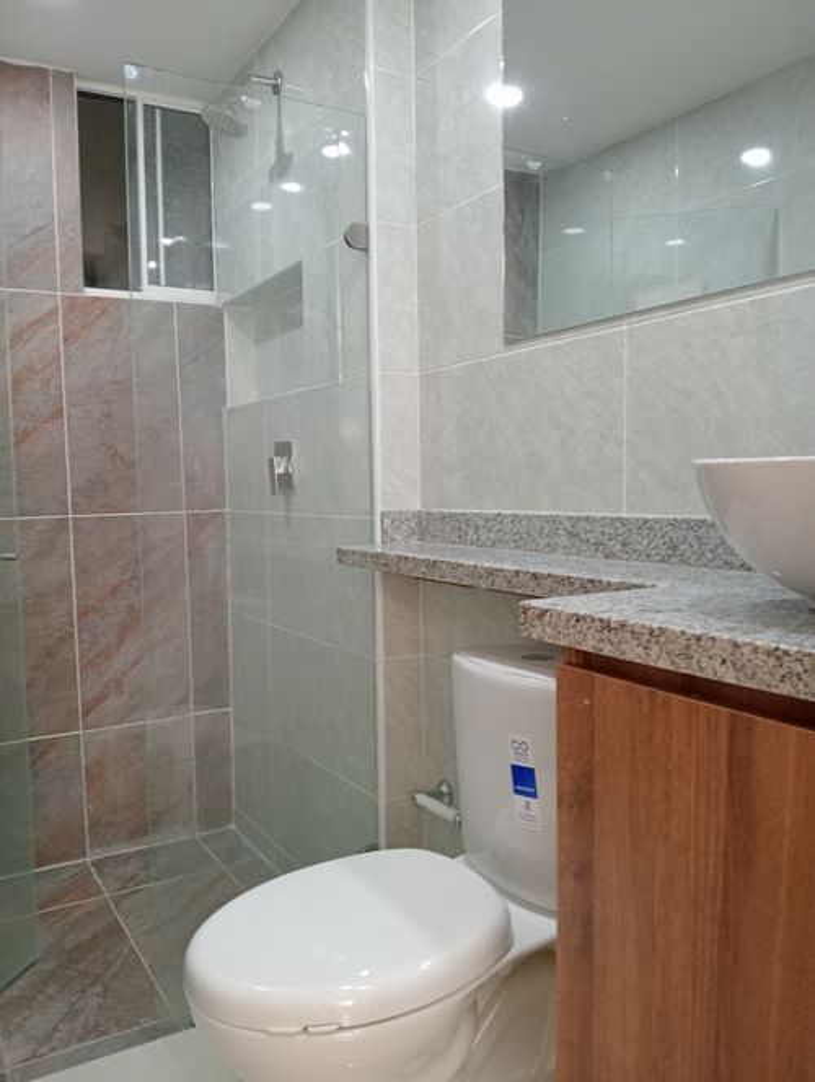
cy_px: 541
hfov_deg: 49.9
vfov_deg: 63.4
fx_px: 877
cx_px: 408
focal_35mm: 28
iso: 485
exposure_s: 1/33.3
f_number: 1.8
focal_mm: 3.98
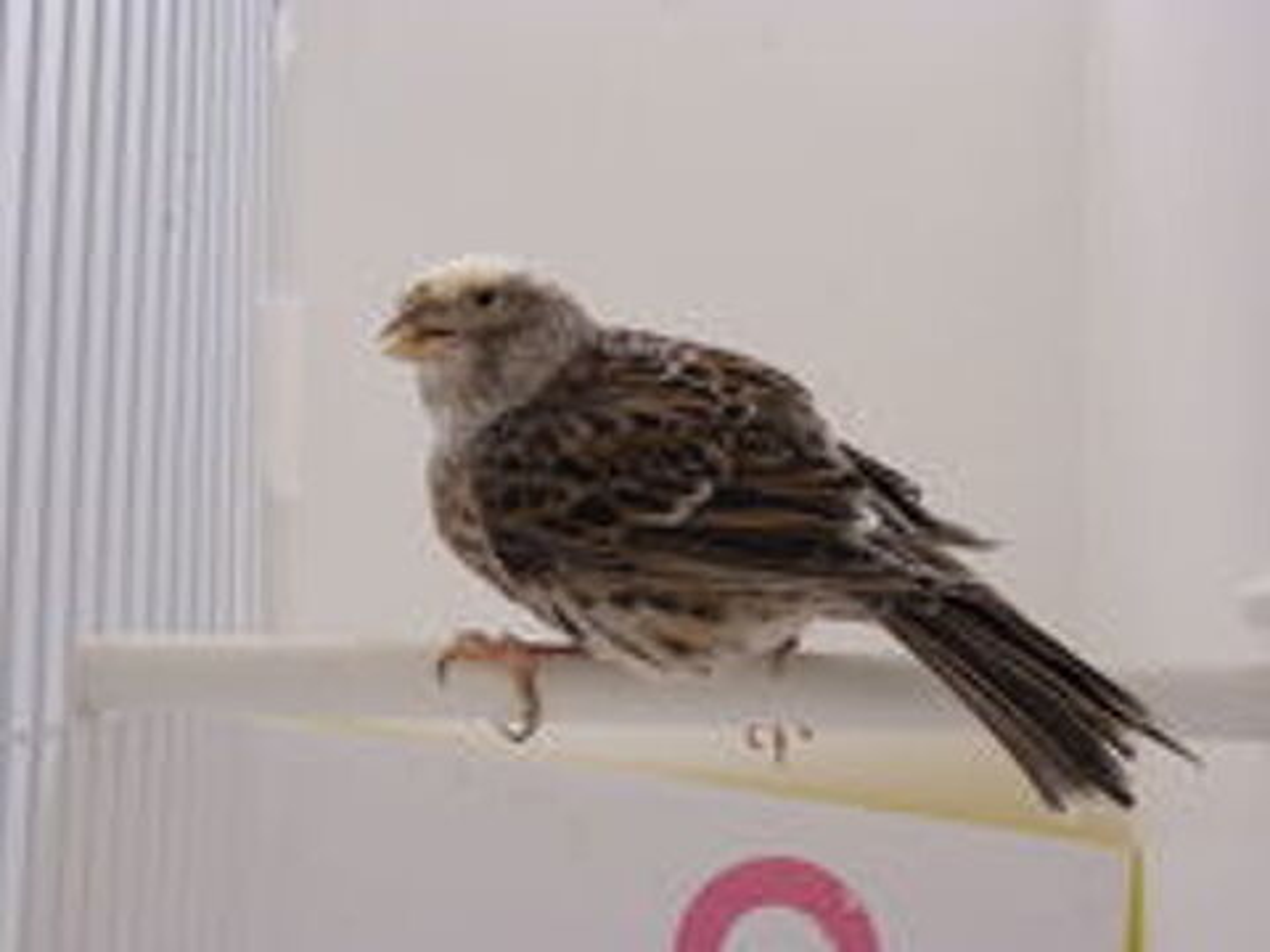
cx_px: 635
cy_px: 476
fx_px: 1834
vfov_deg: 29.1
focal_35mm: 50
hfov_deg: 38.2
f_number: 3.2
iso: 400
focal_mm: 9
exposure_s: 1/160
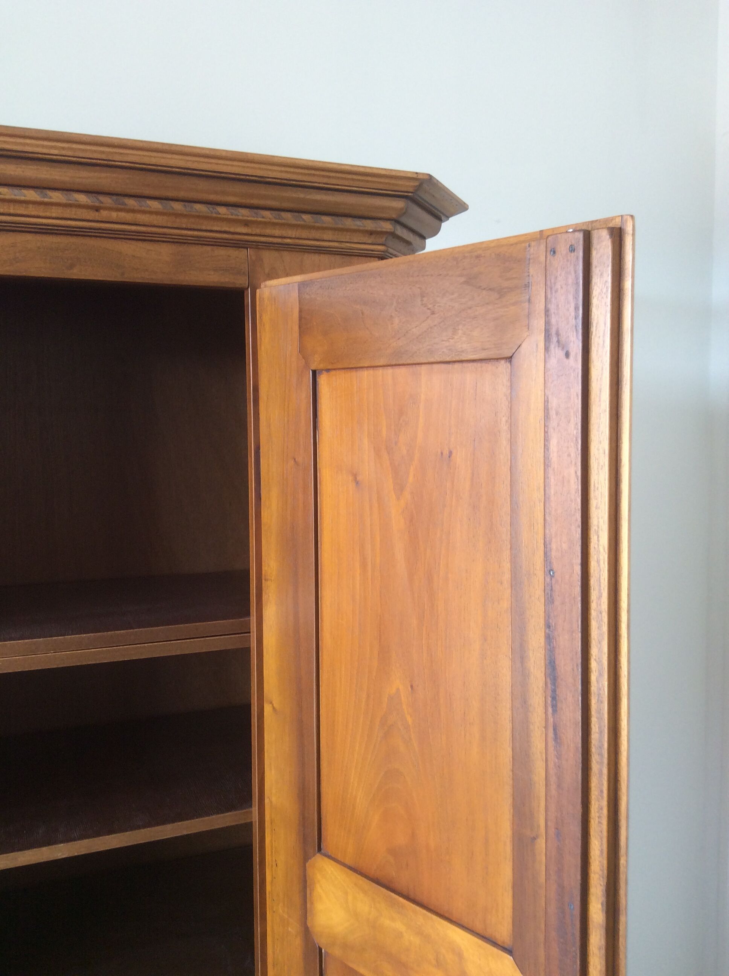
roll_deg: +0.3
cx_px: 364
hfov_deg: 44.1
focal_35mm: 32
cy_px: 488
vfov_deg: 56.9
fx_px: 901
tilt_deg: -4.3
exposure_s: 1/25
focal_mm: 3.3
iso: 50
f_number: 2.4
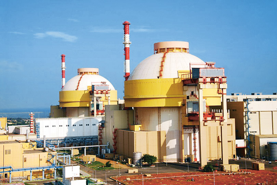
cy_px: 92
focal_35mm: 138
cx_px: 138
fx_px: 1063
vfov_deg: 10.0
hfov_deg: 14.8
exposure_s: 1/500
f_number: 8
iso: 100
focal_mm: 92
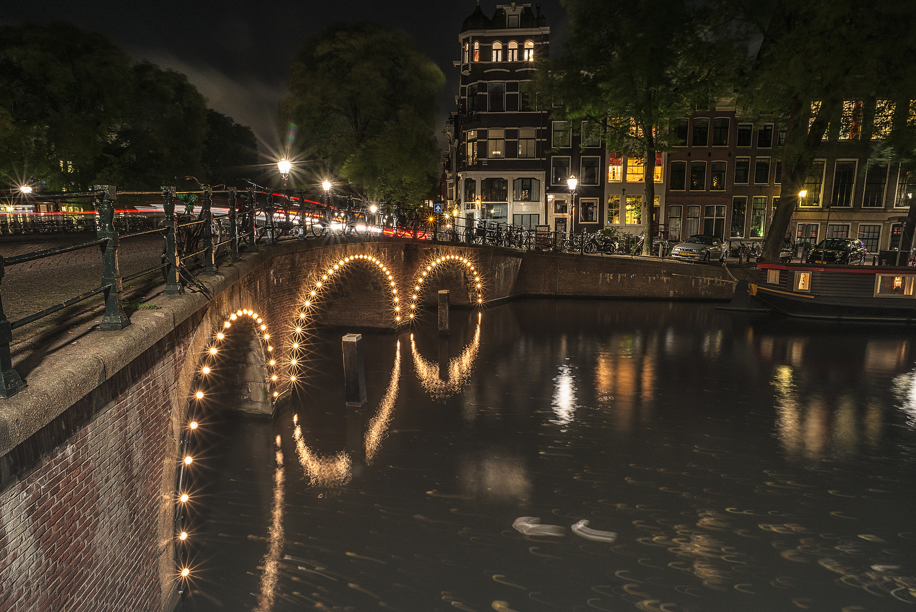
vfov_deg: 62.0
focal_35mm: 20
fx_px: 509
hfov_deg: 84.0
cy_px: 306
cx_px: 458
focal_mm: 20
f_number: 22
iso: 200
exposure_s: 30
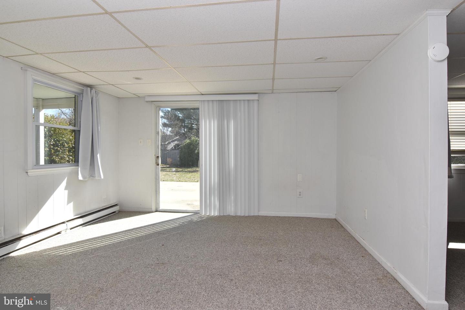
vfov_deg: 67.5
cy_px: 155
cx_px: 232
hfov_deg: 90.0
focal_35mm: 18
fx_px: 233
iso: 400
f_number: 13
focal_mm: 12
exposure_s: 1/160
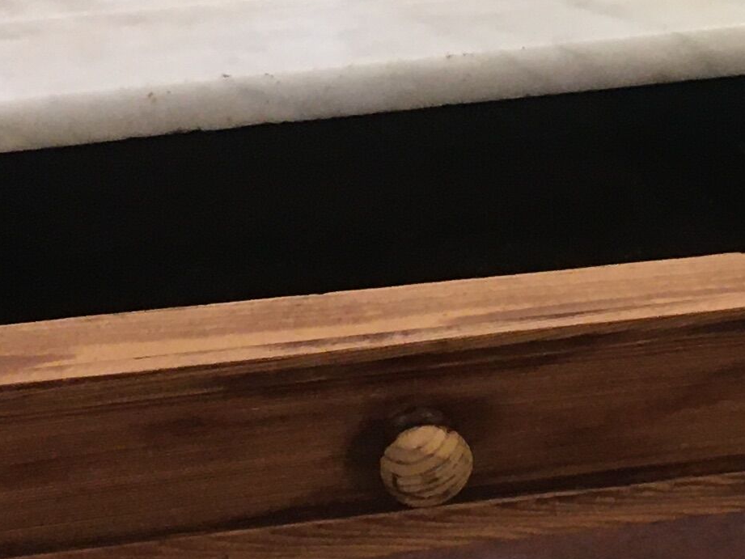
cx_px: 786
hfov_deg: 15.2
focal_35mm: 127
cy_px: 141
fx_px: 2734
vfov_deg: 11.6
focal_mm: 4.15
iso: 125
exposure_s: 1/33
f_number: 2.2
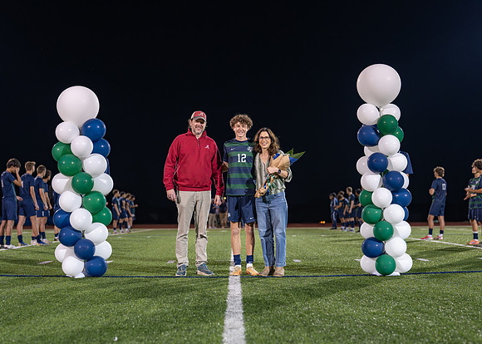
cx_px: 241
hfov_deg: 34.8
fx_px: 769
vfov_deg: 25.2
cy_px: 184
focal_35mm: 56
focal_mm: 50
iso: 1250
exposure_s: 1/640
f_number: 2
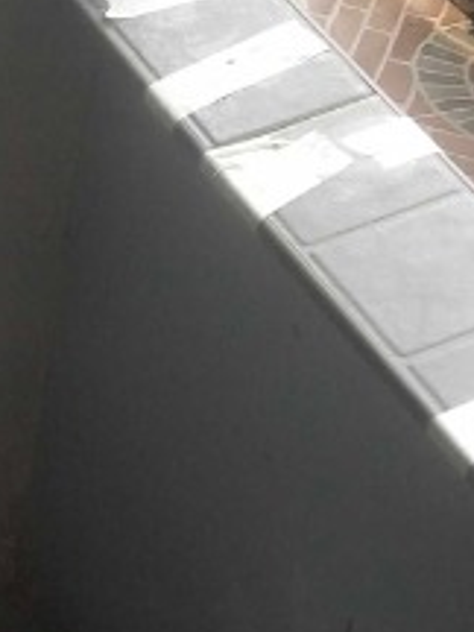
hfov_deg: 8.5
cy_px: 325
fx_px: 3049
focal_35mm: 167
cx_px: -430
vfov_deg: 11.8
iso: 59
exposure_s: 1/135
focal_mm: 3.95
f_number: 1.8
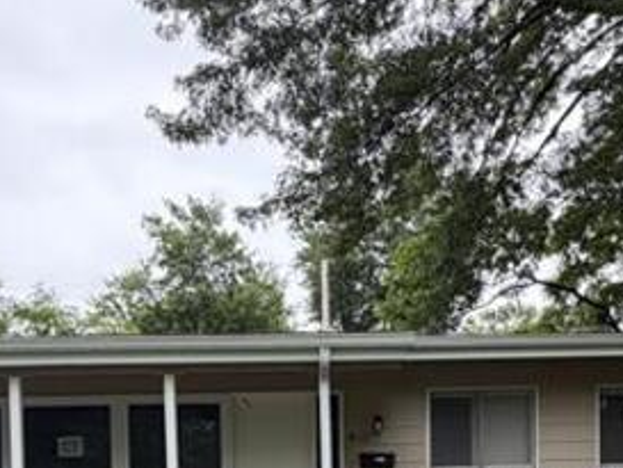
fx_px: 738
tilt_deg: -2.6
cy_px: 528
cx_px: 308
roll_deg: +1.2
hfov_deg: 45.8
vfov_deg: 30.9
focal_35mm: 41
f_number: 2.2
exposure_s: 1/144
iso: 40
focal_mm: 2.22
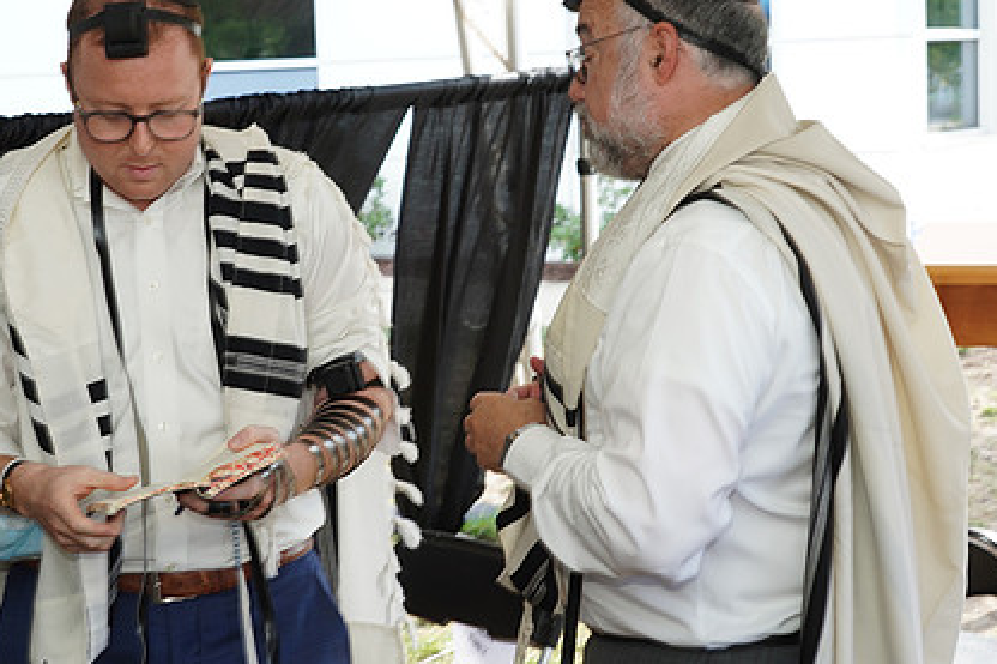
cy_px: 253
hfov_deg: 30.1
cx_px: 436
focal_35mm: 67
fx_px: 1855
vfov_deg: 20.3
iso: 320
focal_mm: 48
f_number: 6.3
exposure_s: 1/125
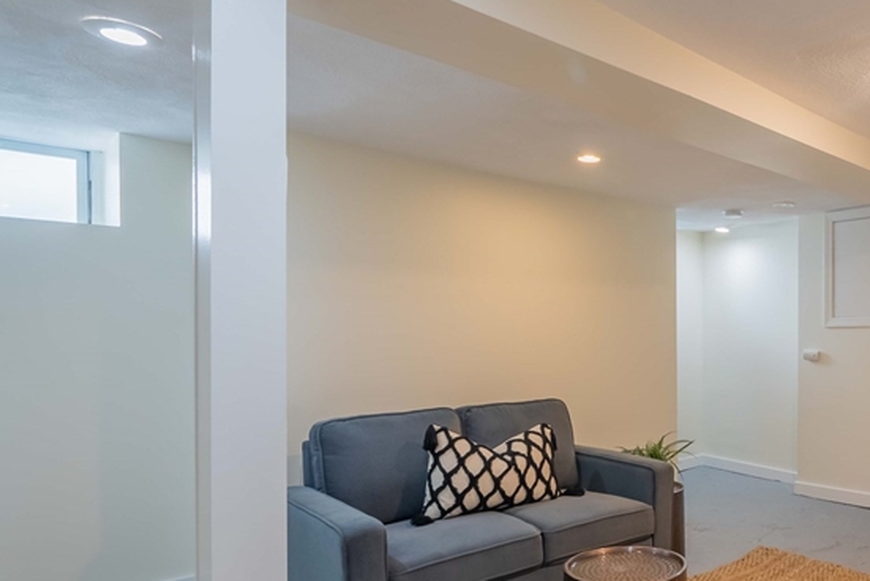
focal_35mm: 26
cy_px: 370
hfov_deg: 64.0
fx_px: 629
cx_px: 682
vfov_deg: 49.0
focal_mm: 14
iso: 1250
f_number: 7.1
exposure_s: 1/80
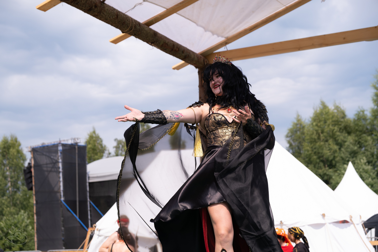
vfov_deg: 16.5
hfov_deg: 24.5
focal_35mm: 83
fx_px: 871
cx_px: 189
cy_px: 126
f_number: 4
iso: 160
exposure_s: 1/1250
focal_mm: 55
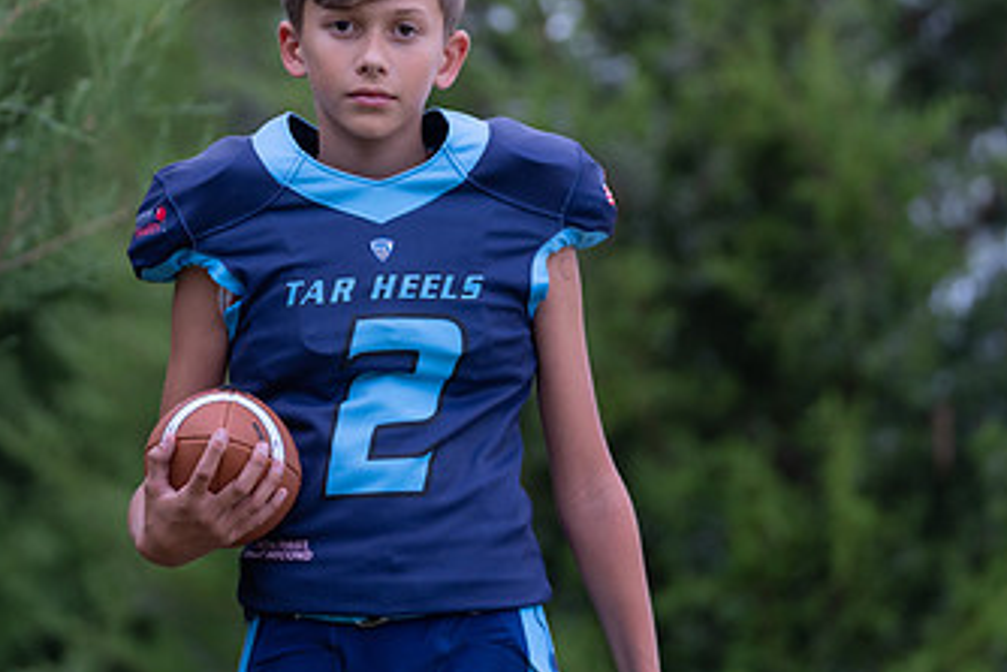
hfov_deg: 9.0
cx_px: 383
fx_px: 6408
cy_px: 215
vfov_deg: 6.0
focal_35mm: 229
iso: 500
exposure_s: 1/320
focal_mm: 132
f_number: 2.8
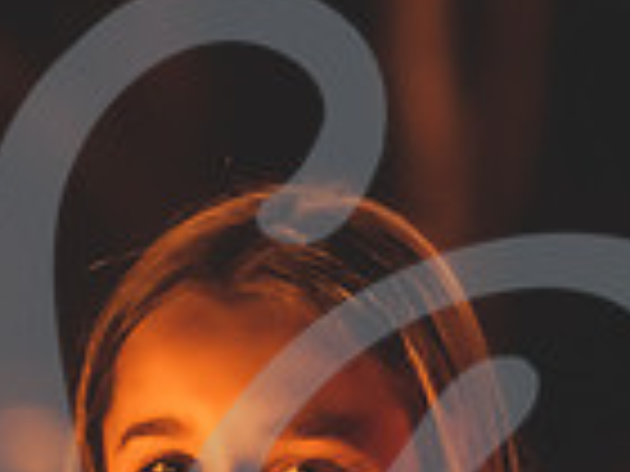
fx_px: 4768
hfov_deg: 7.5
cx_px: 117
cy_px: 737
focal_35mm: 262
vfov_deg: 5.6
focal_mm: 85
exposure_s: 1/160
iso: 4000
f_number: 1.8
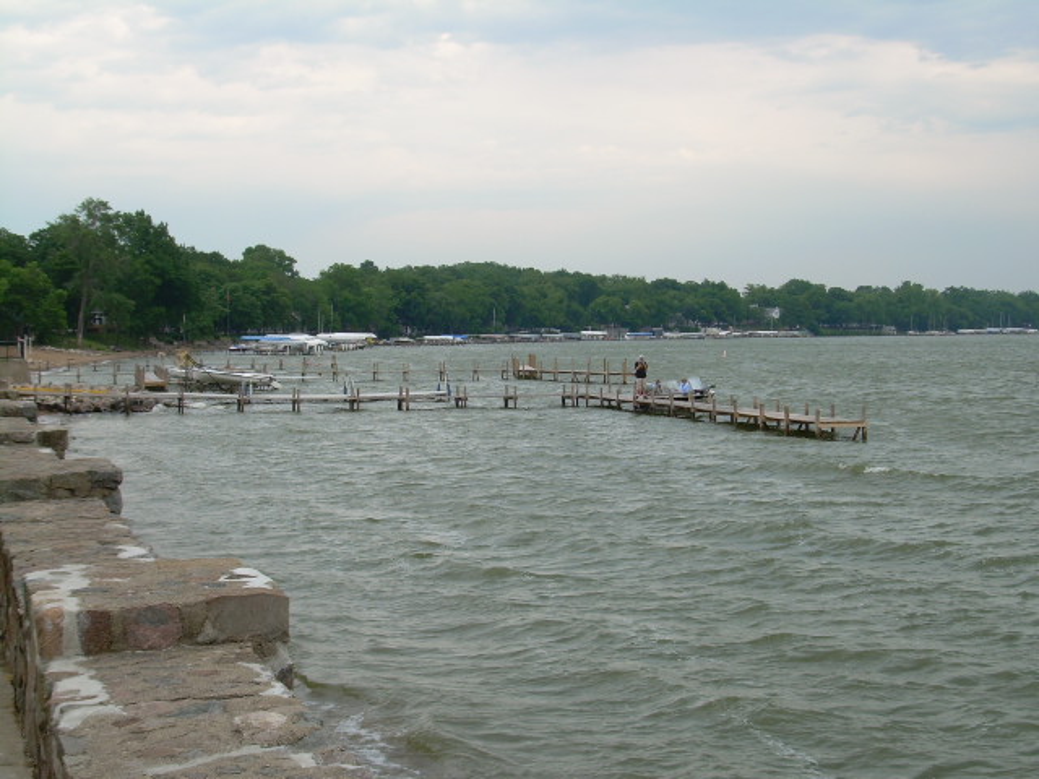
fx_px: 1951
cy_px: 390
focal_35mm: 65
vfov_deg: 22.6
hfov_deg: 29.8
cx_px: 520
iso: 50
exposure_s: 1/136
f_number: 5.9
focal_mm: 11
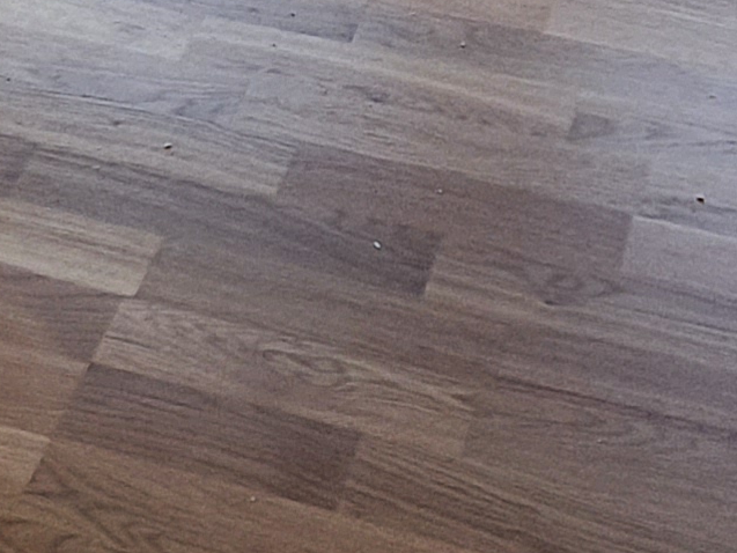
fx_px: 2002
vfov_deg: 11.8
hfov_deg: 20.8
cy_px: -885
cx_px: 226
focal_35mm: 94
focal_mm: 1.8
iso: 50
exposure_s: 1/100
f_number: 2.2
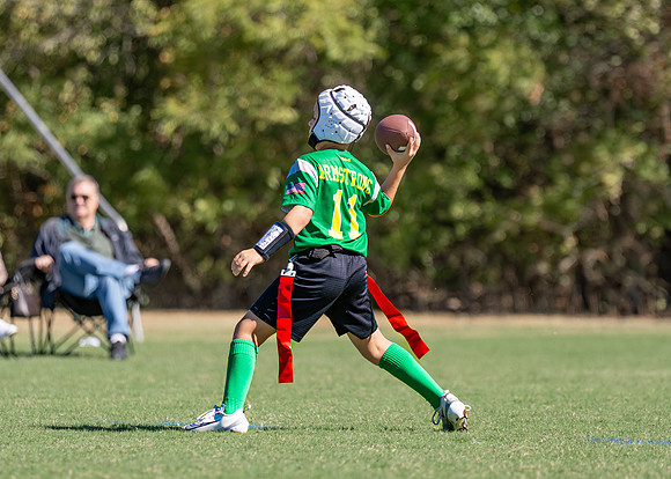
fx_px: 5949
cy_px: 211
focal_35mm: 312
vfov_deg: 4.6
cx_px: 354
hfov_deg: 6.5
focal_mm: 158
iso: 200
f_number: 2.8
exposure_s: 1/3200
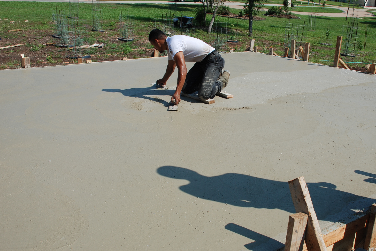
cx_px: 222
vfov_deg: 35.1
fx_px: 397
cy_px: 128
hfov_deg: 50.4
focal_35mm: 38
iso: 100
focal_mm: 20
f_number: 8
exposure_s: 1/250
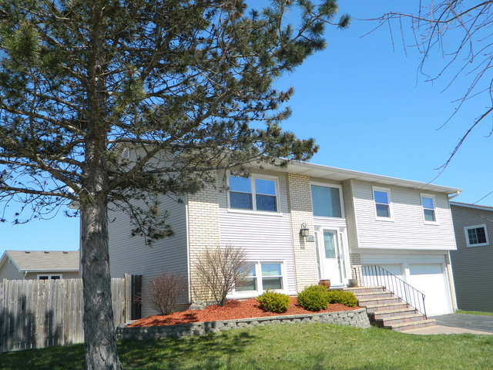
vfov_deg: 40.7
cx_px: 246
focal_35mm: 35
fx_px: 498
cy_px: 185
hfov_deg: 52.6
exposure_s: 1/800
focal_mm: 6.2
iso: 110
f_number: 3.3
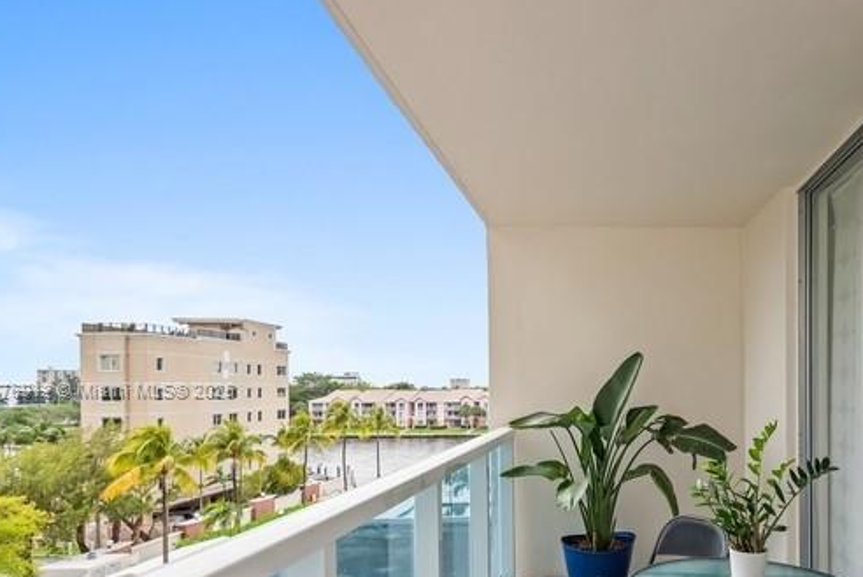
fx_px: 624
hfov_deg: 64.9
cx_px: 653
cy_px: 391
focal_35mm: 26
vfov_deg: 48.7
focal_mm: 16
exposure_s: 1/200
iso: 250
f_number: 8
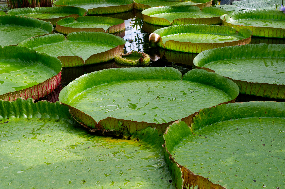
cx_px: 142
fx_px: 474
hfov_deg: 33.5
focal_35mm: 60
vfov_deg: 22.5
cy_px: 94
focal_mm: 40
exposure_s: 1/320
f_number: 9
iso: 400
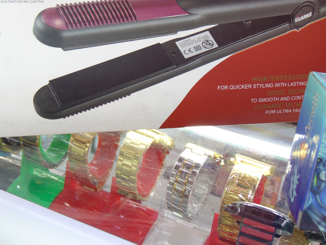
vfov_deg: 25.0
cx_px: 95
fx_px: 546
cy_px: 73
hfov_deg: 32.8
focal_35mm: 58
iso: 80
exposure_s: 1/50
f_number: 3.2
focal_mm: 6.3
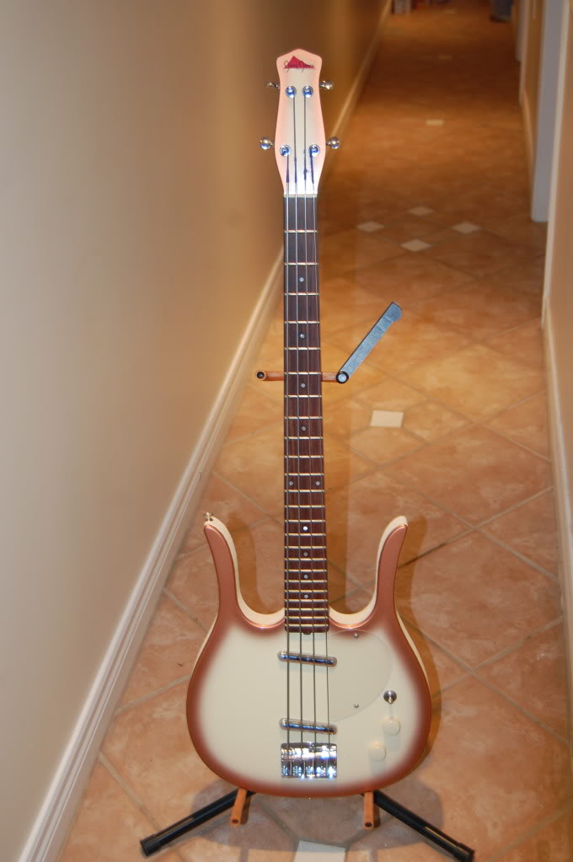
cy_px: 431
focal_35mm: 46
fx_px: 1112
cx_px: 286
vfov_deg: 42.4
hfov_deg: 28.9
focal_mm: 31
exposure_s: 1/60
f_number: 4.5
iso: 400
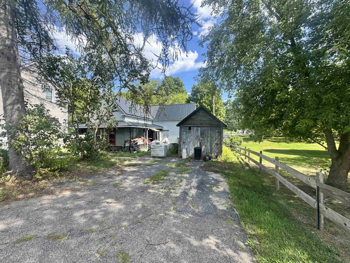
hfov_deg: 102.1
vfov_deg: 85.7
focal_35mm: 14
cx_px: 175
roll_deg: +0.4
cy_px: 132
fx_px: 142
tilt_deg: -1.3
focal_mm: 2.22
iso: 40
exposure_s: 1/416
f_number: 2.2
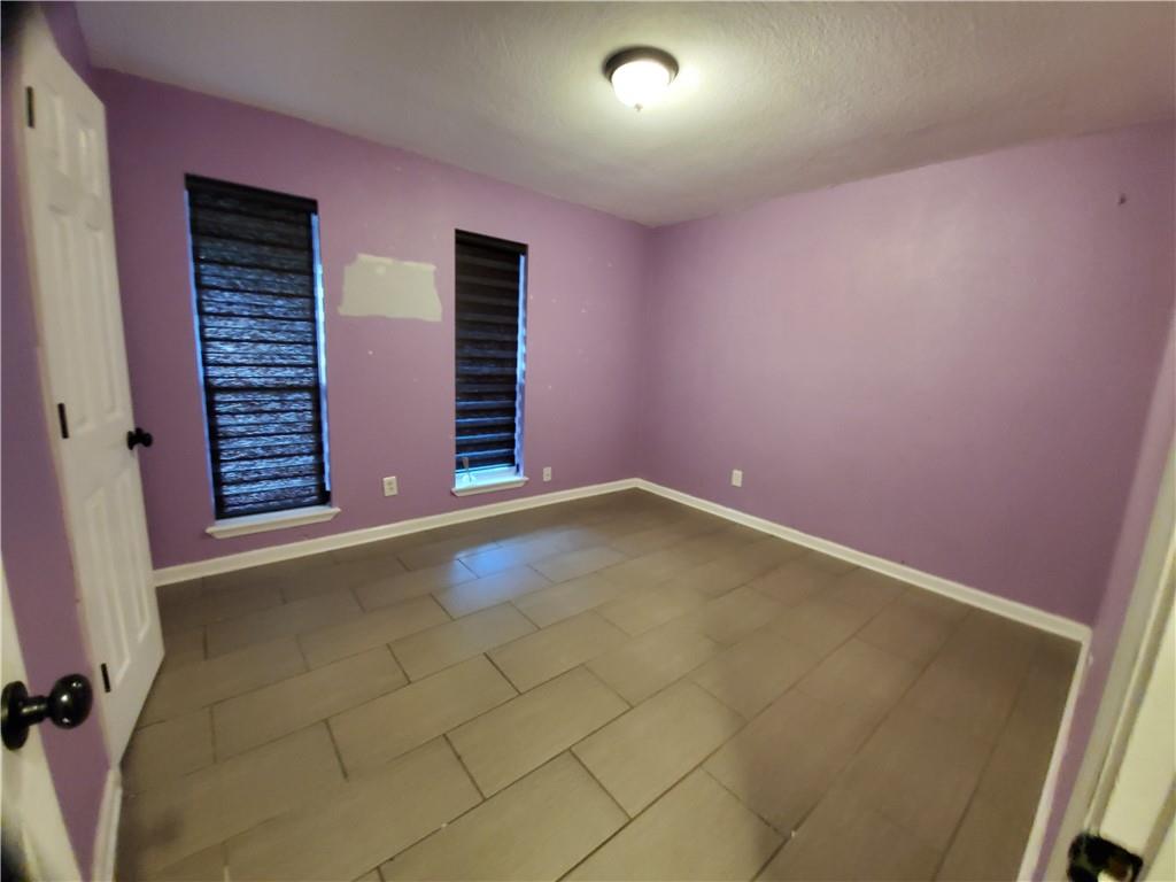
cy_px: 441
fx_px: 442
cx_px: 588
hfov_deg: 106.2
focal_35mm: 13
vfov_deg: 89.9
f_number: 2.2
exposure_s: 1/17
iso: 800
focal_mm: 1.8
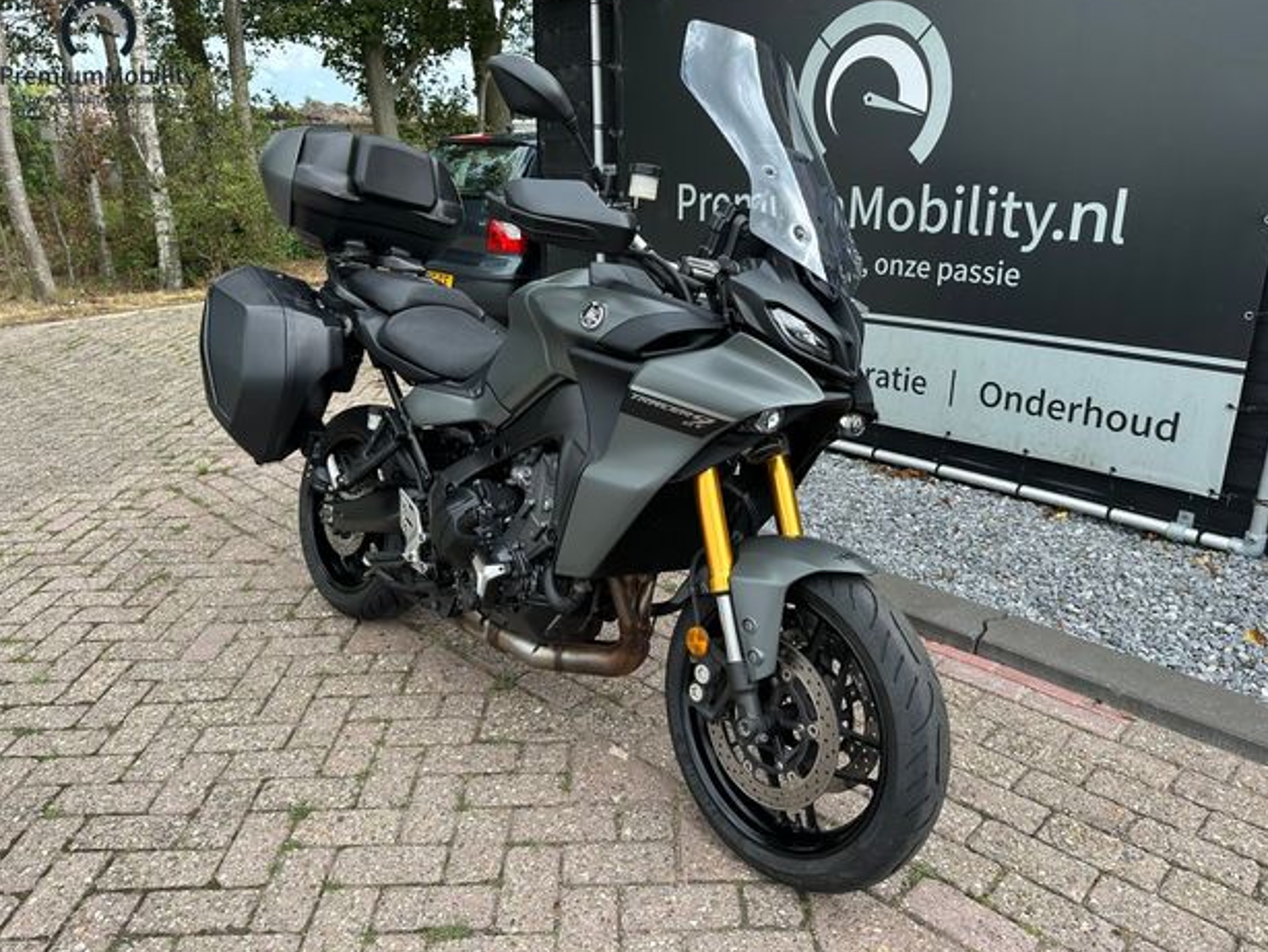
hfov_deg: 69.4
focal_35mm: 25
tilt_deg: -19.0
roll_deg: +0.4
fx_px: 916
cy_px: 465
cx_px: 628
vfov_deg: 54.9
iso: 80
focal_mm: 6.86
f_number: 1.78
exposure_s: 1/952
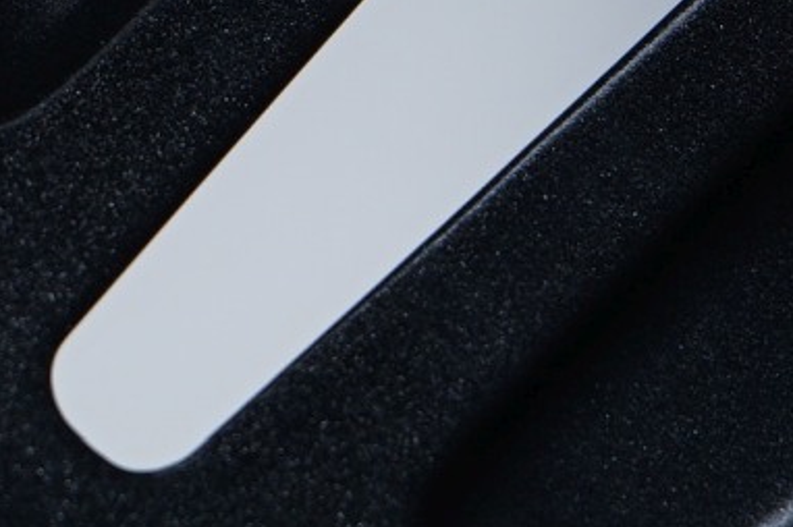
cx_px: 245
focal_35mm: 231
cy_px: -223
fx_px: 5084
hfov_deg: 8.9
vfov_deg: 5.9
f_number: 7.1
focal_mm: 46
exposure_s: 1/100
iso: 250
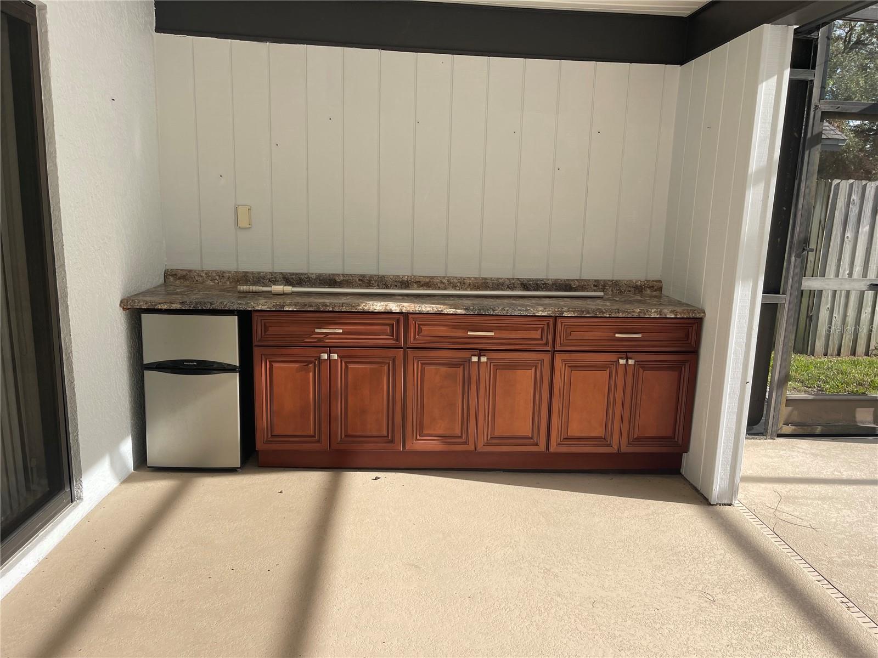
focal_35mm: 25
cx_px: 439
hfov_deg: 69.4
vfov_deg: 54.9
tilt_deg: -12.1
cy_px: 329
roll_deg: -1.0
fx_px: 634
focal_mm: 5.1
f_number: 1.6
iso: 32
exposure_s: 1/1553
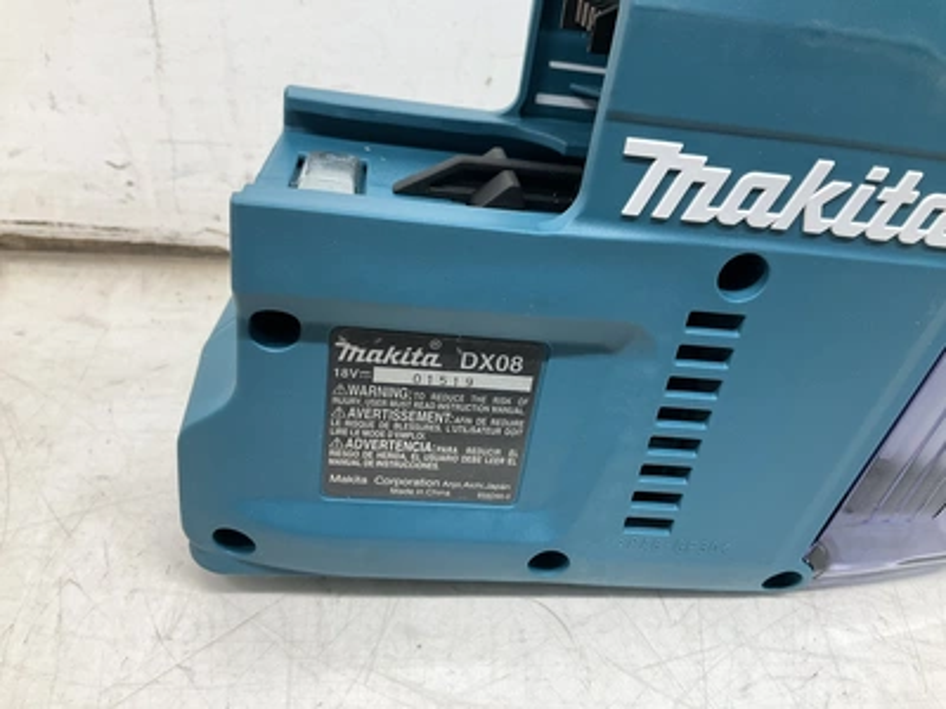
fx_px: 793
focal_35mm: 29
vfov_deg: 48.2
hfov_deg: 61.7
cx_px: 473
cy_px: 354
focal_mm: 3
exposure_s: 1/60
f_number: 1.8
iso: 50
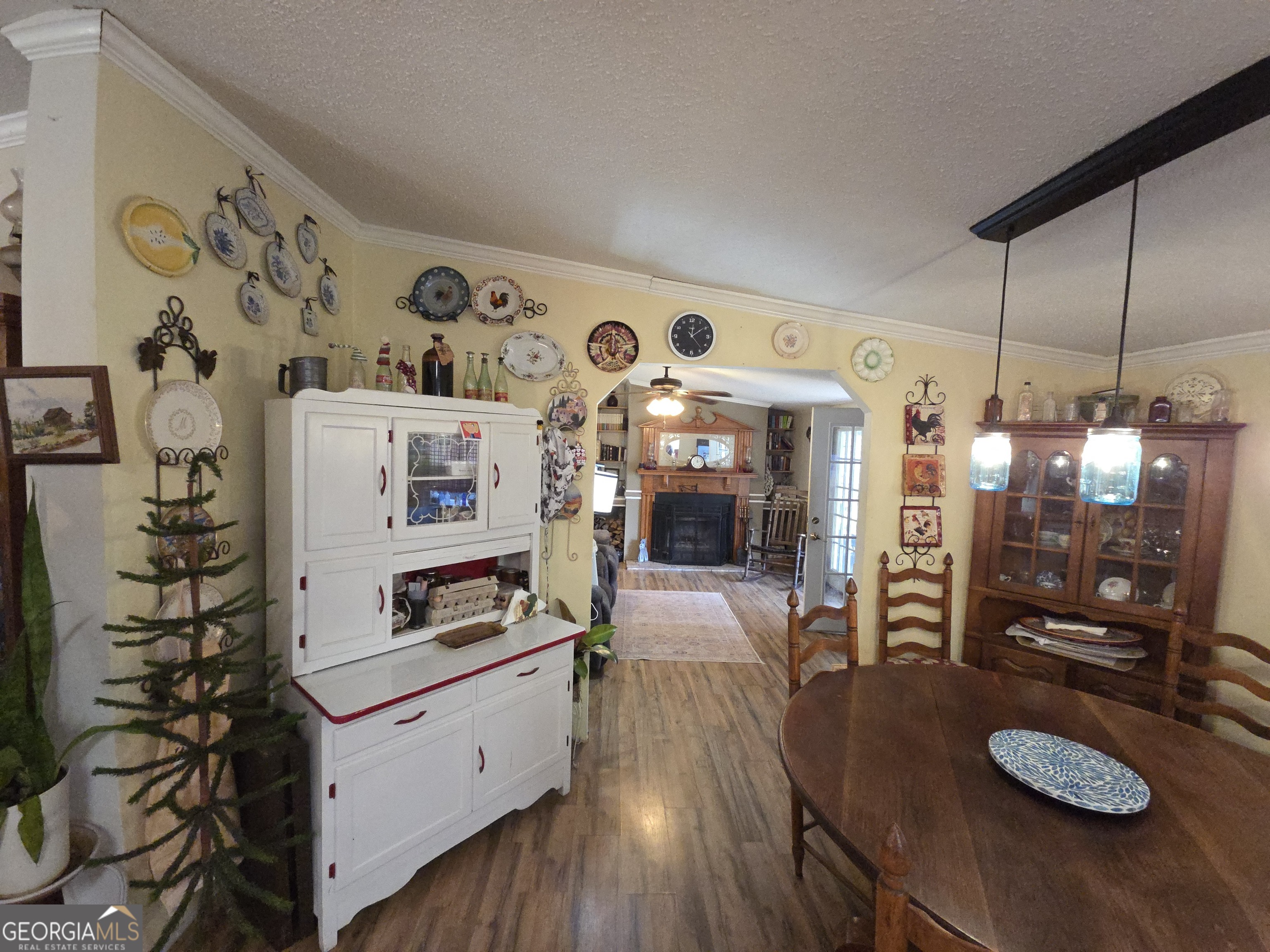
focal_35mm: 13
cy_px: 476
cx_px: 635
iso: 500
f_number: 2.2
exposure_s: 1/60
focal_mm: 2.2
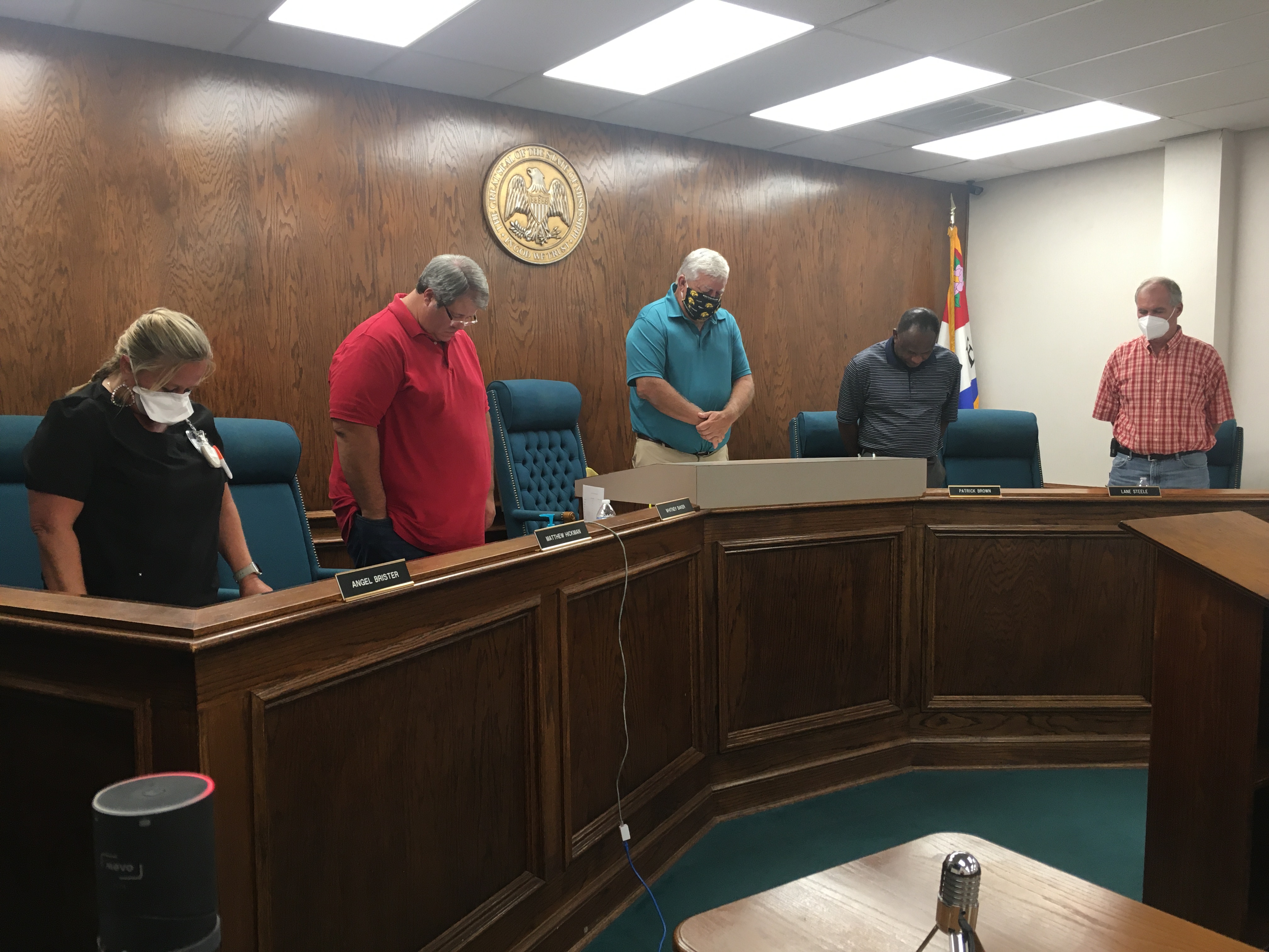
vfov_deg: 48.2
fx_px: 1063
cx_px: 634
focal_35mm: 29
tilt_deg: -3.8
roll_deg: -0.6
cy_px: 476
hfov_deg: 61.7
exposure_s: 1/30
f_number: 2.2
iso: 64
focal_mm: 4.15
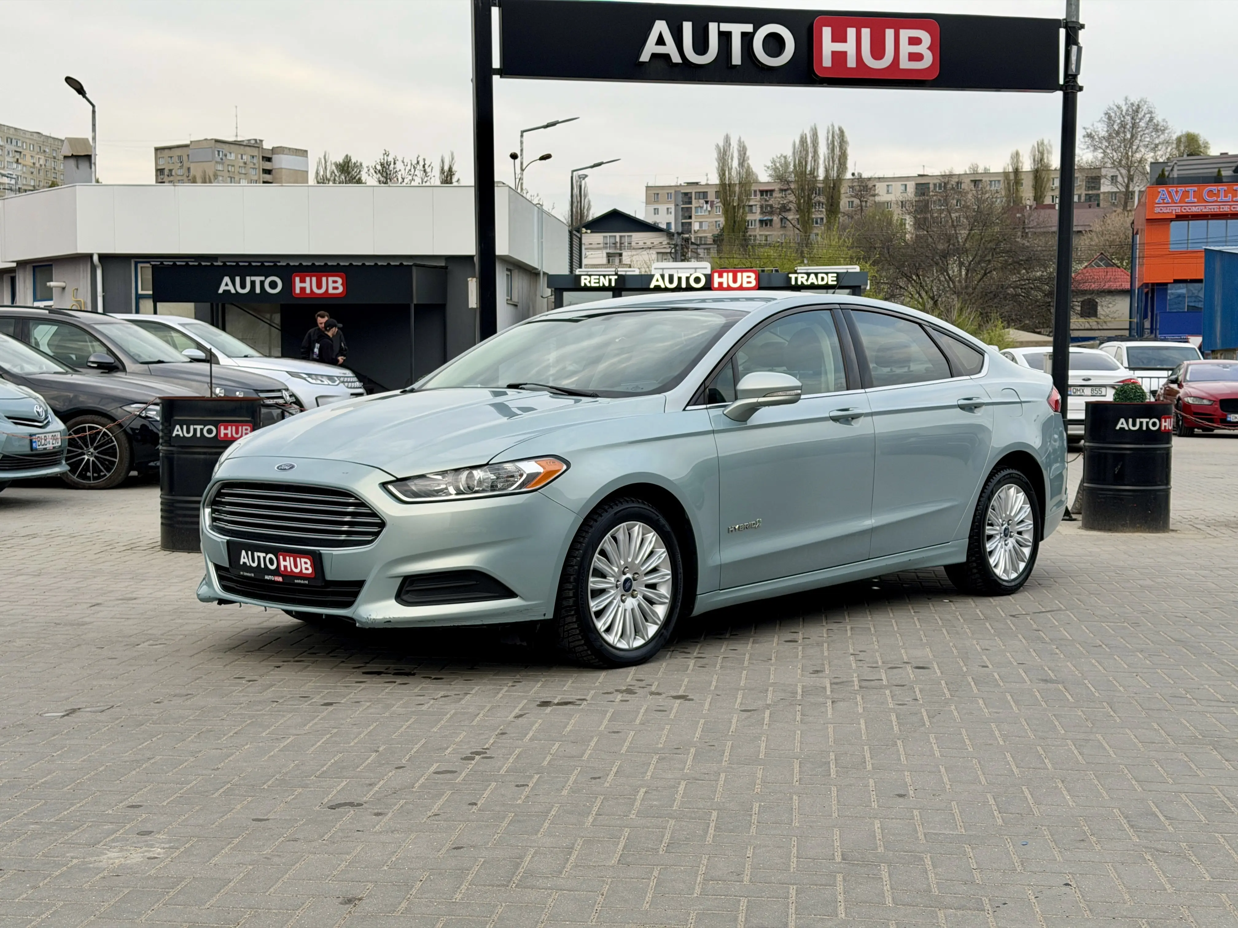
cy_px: 464
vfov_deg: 30.3
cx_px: 619
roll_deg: -0.4
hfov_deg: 39.7
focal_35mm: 48
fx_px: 1717
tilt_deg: -3.0
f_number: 1.78
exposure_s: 1/330
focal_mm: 6.76
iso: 64
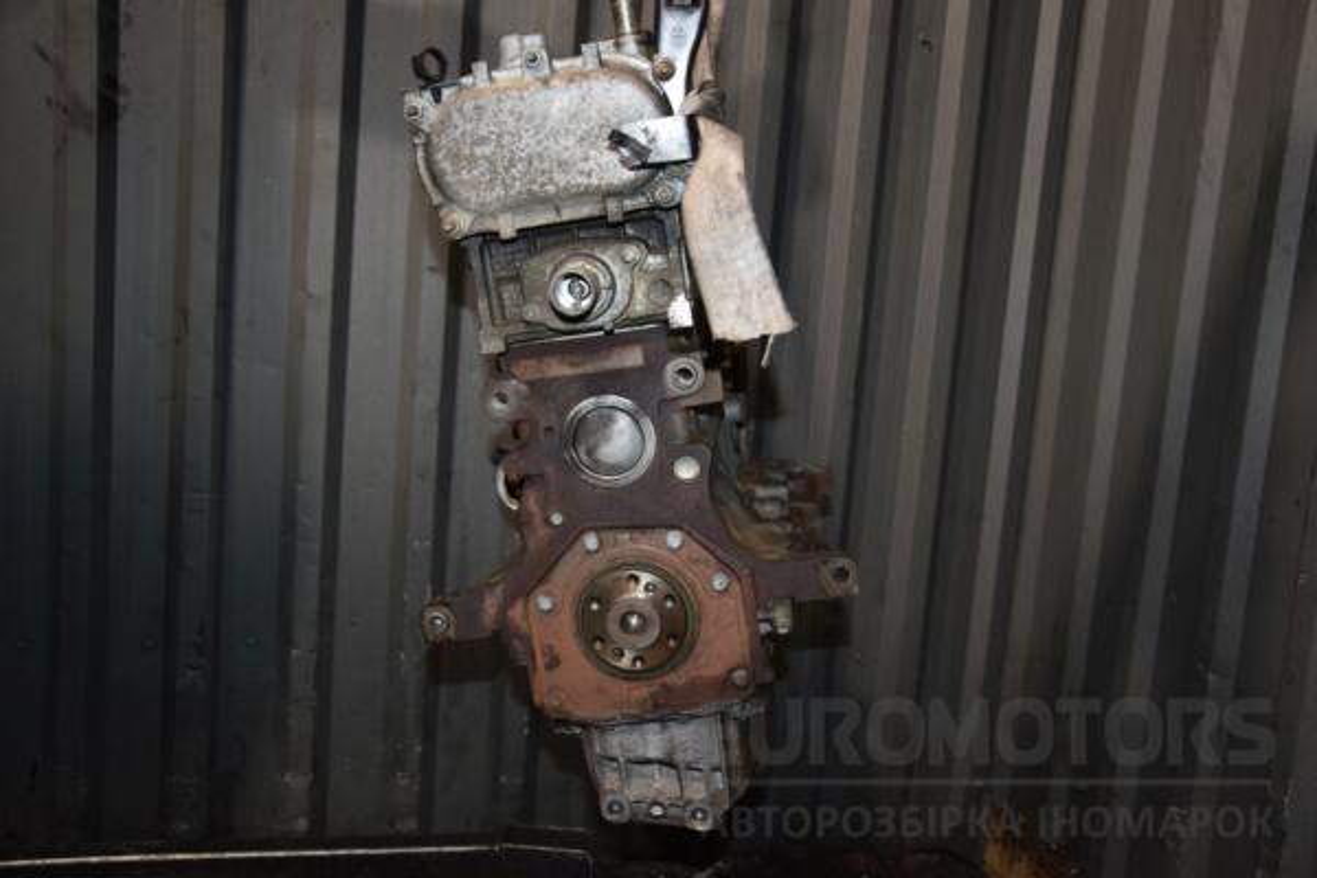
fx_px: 1317
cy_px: 439
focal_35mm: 36
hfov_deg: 53.1
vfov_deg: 36.9
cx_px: 658
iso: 800
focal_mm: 24
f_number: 5
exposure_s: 1/60
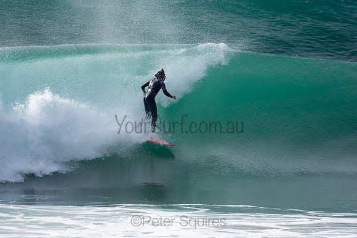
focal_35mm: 750
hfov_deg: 2.7
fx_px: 7439
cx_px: 178
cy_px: 119
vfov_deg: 1.8
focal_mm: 500
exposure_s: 1/640
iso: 125
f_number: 5.6
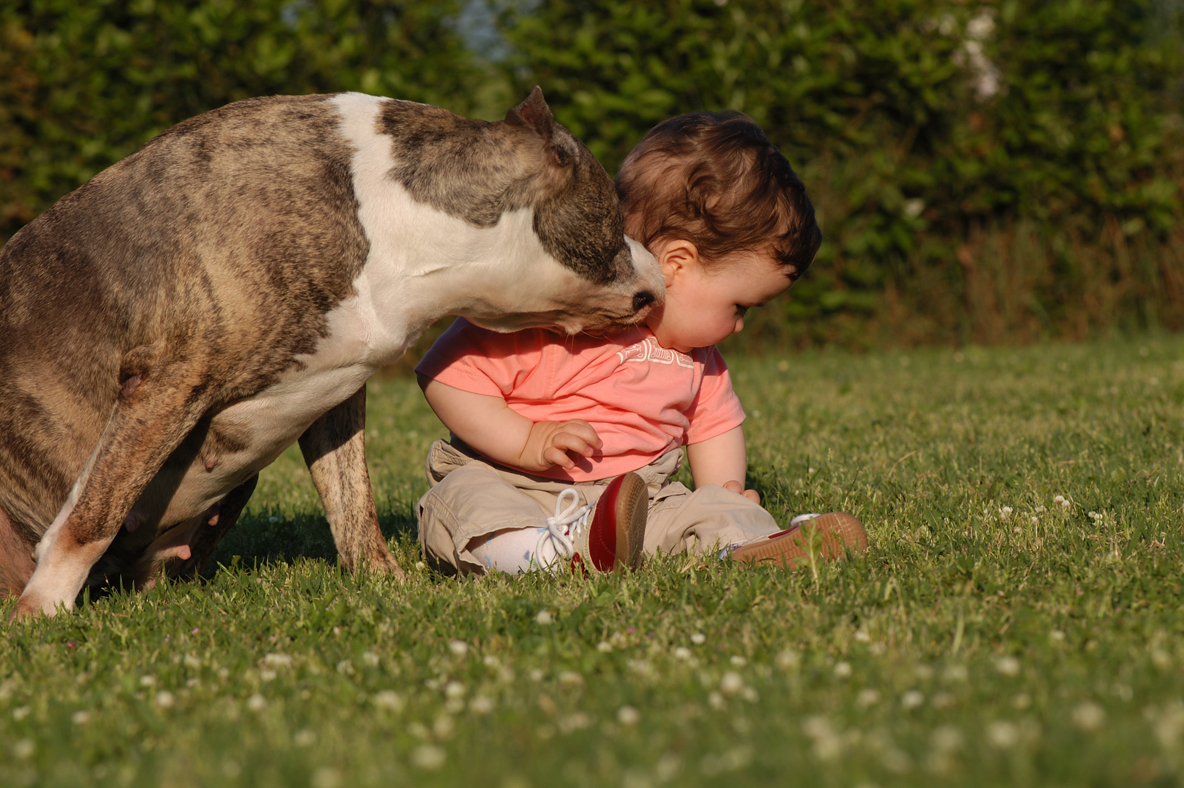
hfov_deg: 9.5
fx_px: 7147
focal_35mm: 218
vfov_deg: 6.3
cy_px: 394
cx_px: 592
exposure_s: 1/400
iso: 200
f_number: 8
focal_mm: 145
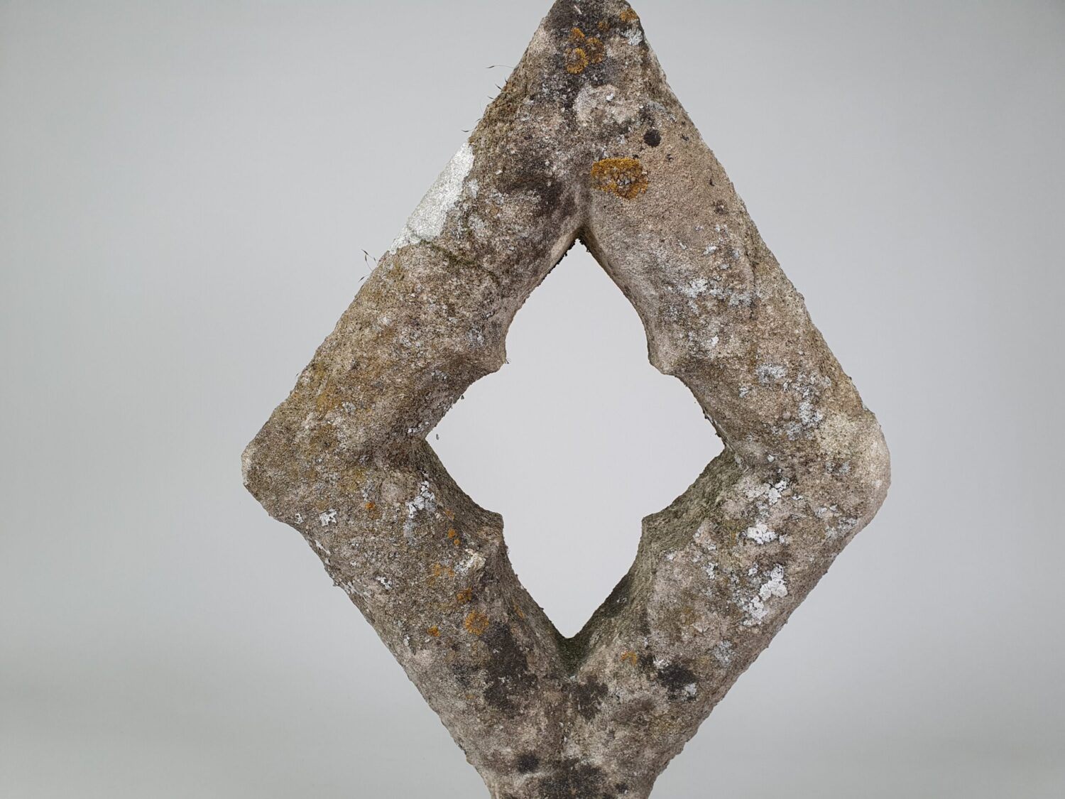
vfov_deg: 53.1
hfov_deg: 67.3
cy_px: 400
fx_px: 800
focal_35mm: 26
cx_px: 532
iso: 100
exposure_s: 1/100
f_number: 2.4
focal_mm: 4.32
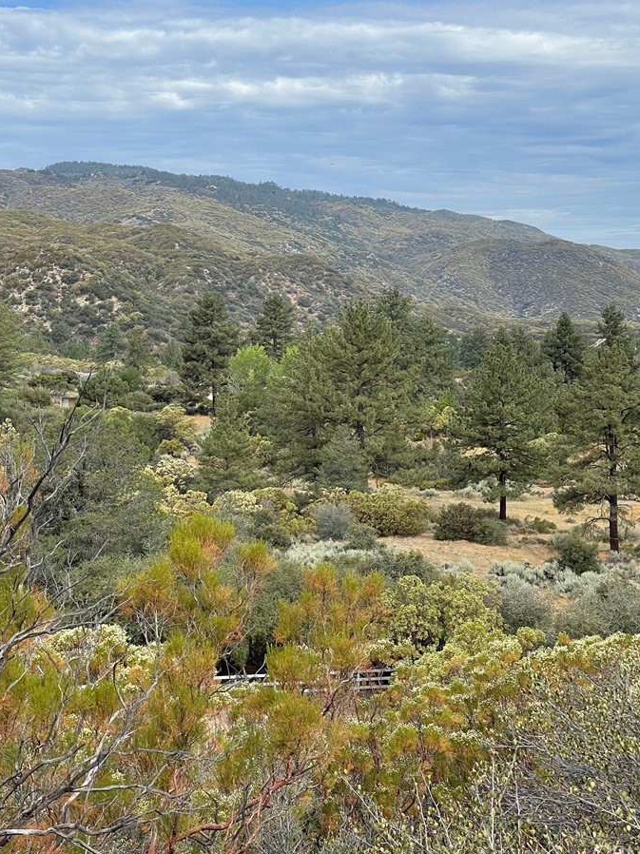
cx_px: 331
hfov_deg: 20.2
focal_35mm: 73
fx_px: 1800
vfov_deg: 26.7
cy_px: 380
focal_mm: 7.5
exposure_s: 1/1074
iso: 20
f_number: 2.2
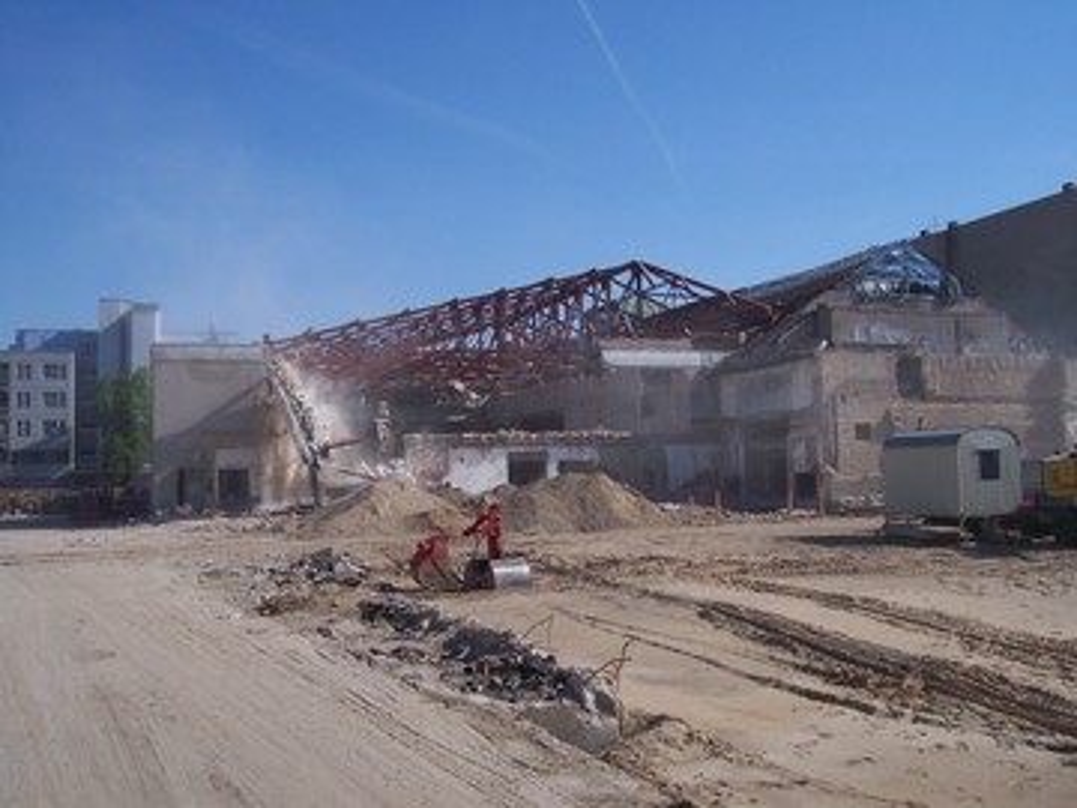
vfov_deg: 37.7
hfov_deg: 49.0
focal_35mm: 38
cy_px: 404
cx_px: 538
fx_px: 1182
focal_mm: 8
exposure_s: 1/1000
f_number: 4.8
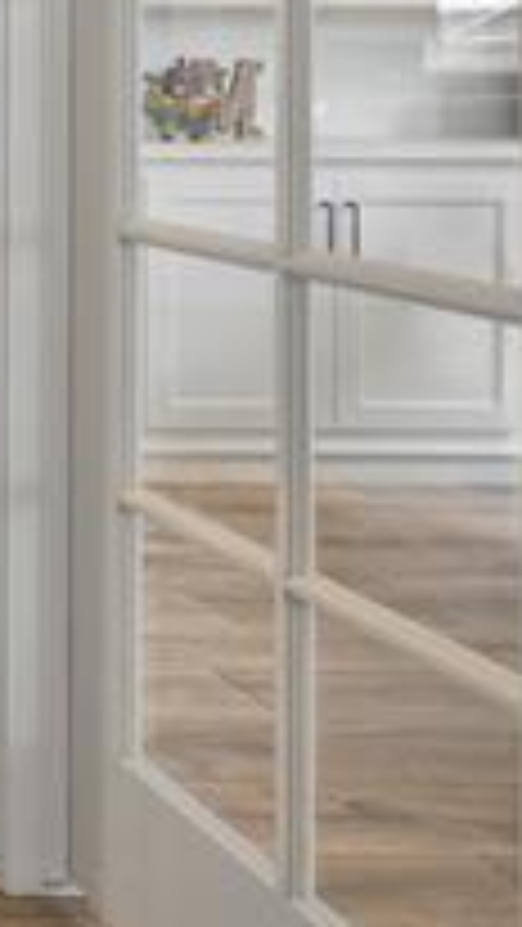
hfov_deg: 14.8
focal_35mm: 52
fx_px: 1279
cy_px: 50
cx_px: -716
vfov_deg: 36.7
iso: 250
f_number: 7.1
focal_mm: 16
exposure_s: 1/20
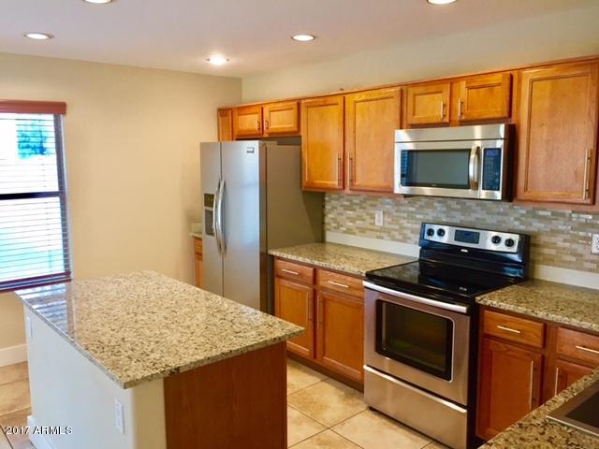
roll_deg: +0.1
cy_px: 224
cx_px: 300
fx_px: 502
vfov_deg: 48.2
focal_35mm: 29
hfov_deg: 61.7
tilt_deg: -10.5
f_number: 2.2
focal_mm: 4.15
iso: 100
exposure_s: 1/30
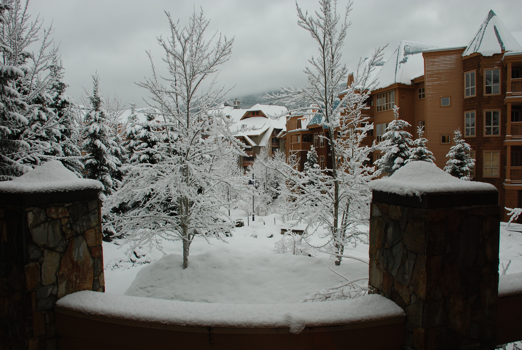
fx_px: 392
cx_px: 261
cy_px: 175
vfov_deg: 48.0
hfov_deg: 67.3
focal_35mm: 27
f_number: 6.3
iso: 200
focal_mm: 18
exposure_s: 1/60
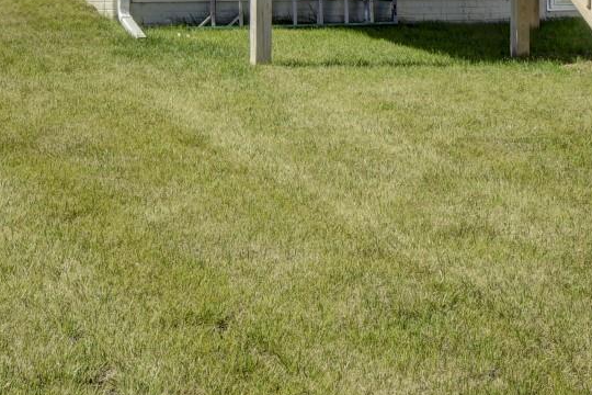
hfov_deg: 24.1
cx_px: 607
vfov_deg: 15.9
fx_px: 1315
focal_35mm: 80
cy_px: -166
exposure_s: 1/640
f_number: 8
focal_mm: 18
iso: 400
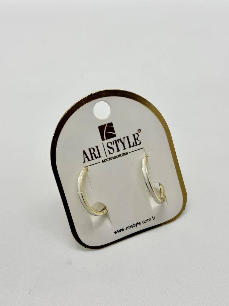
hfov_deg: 30.3
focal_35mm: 48
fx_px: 423
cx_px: 114
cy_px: 153
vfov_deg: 39.7
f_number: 1.78
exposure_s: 1/230
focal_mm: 6.86
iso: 50
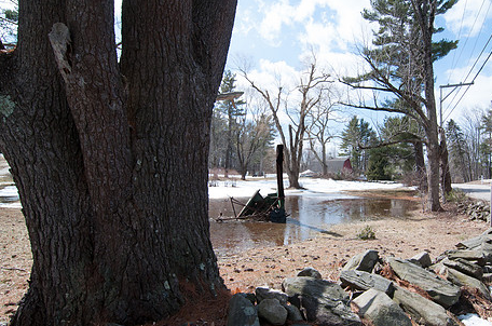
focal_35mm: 21
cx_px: 293
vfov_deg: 59.2
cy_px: 170
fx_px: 286
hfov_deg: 80.4
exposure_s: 1/800
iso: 500
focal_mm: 11
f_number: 7.1
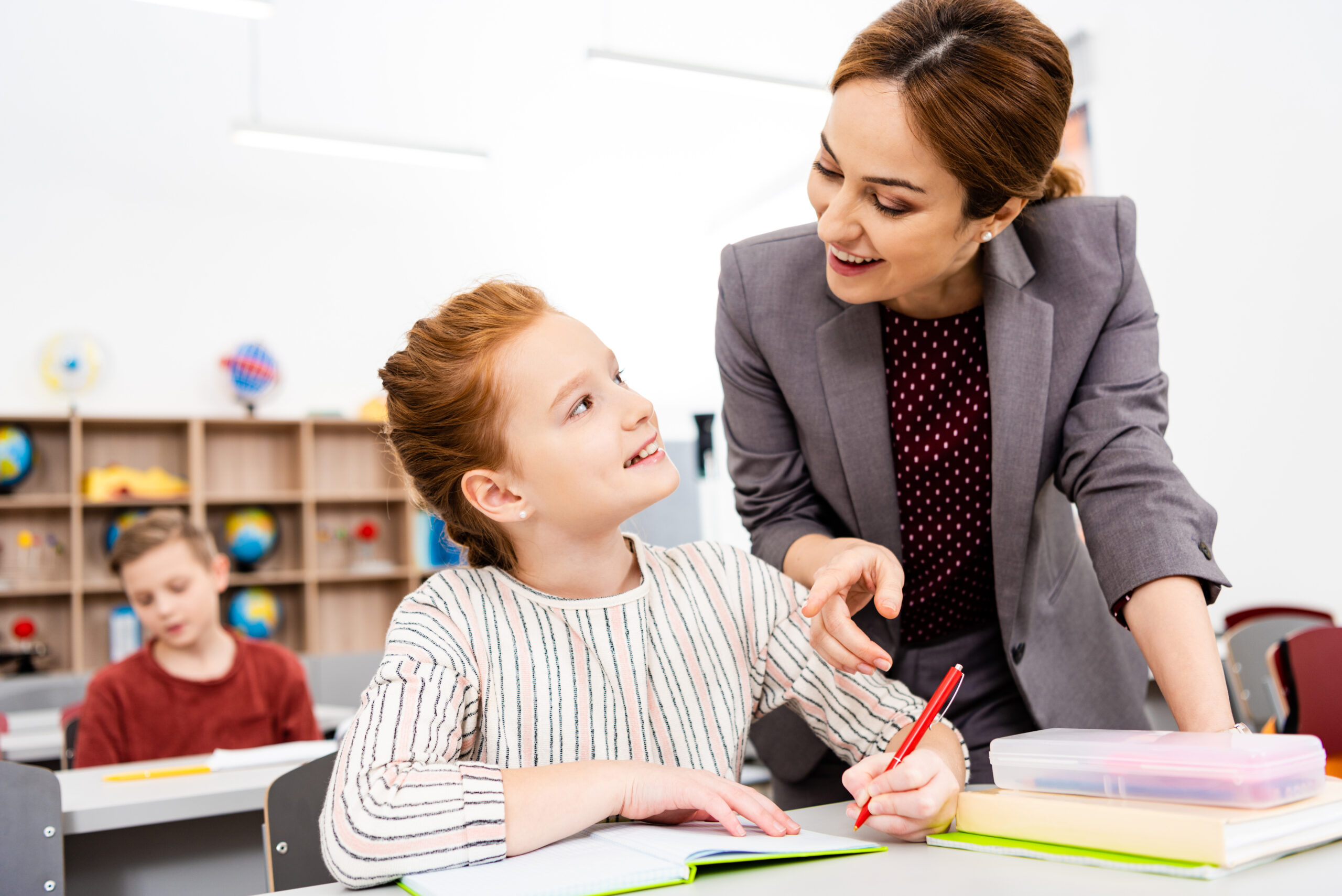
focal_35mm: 35
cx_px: 671
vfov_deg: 37.9
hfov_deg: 54.4
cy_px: 448
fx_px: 1305
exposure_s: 1/200
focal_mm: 35
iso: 100
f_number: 3.2
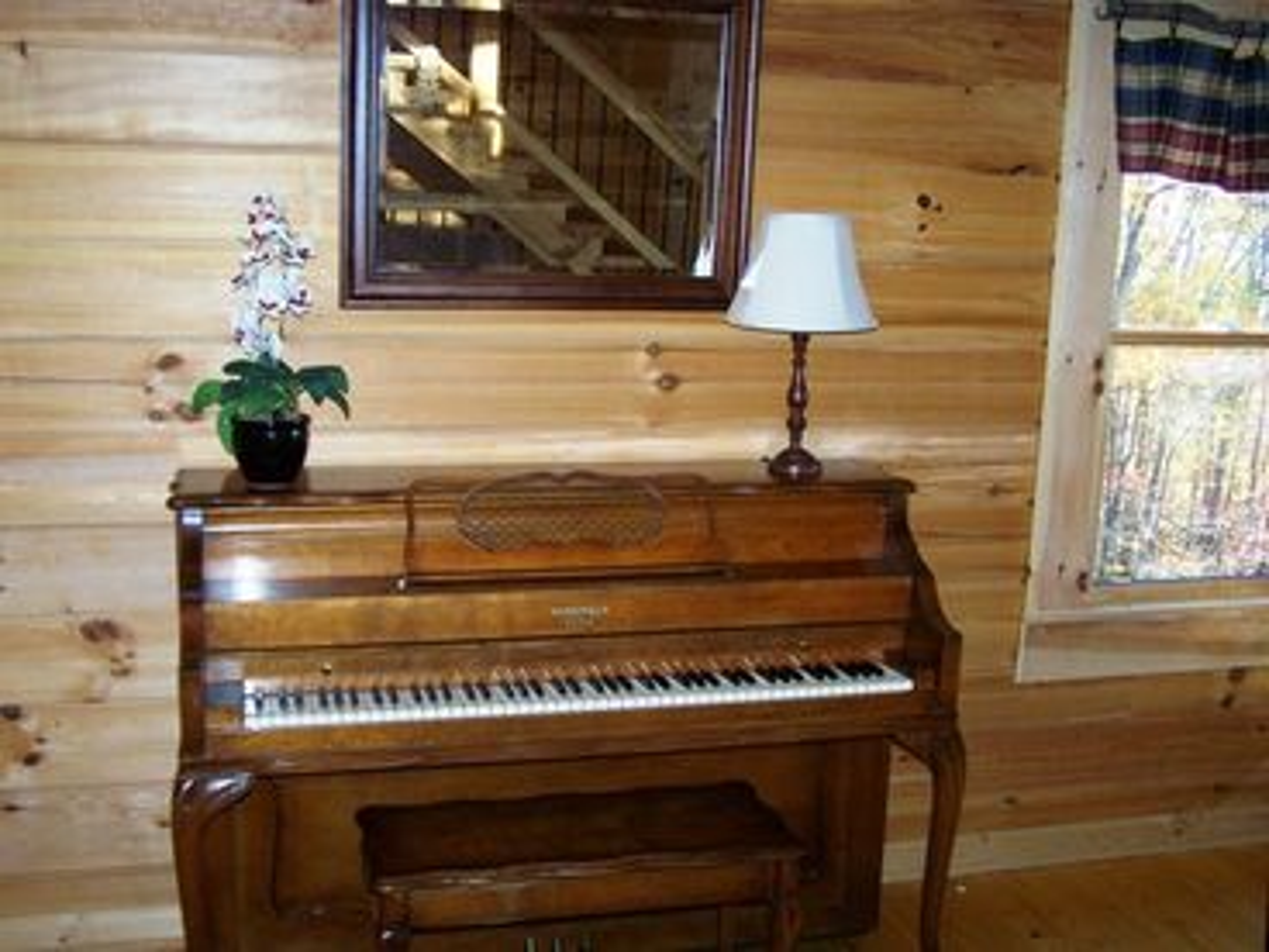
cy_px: 476
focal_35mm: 38
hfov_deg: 49.0
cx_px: 634
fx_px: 1393
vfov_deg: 37.7
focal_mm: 6.3
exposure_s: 1/60
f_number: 2.8
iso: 160
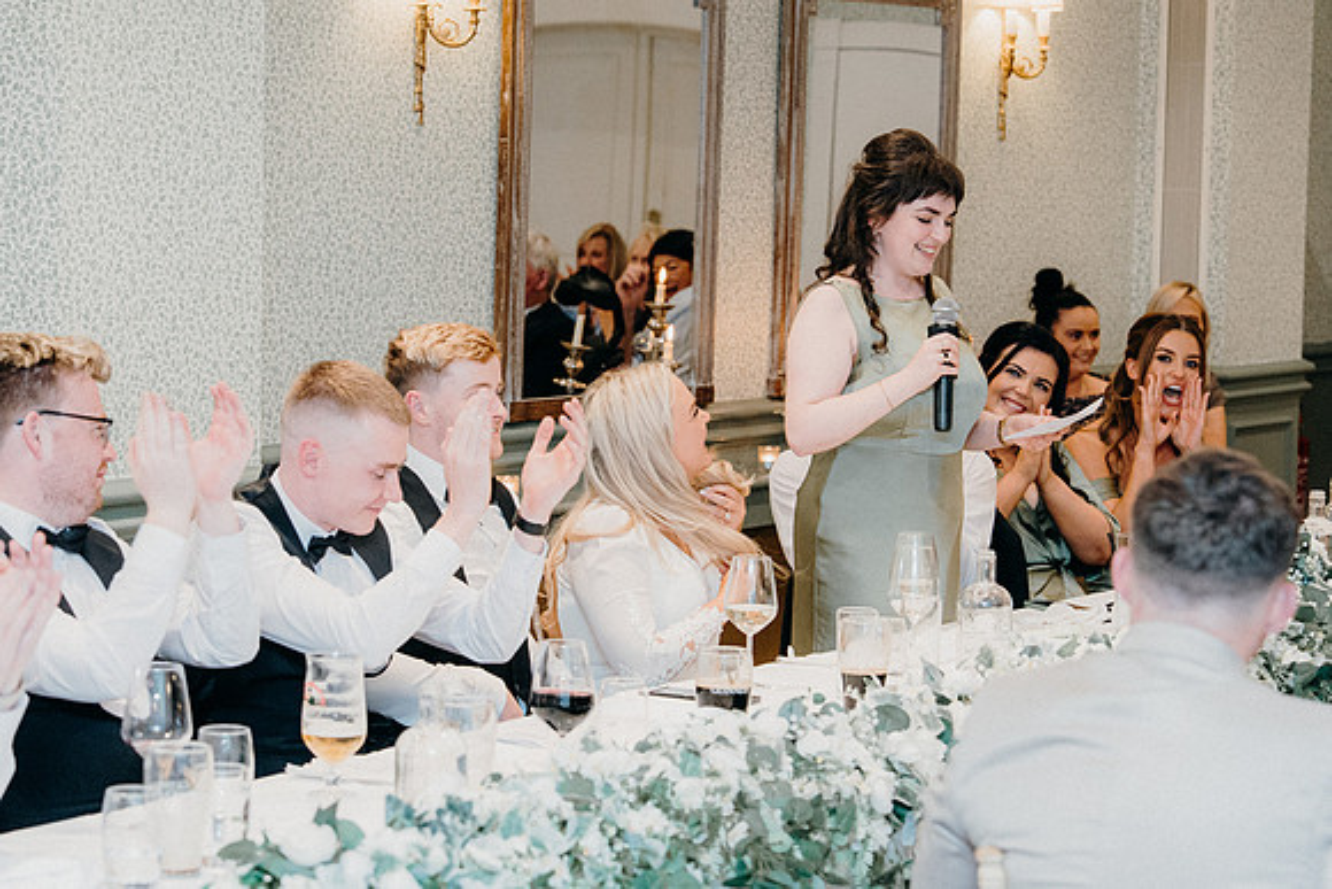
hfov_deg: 19.5
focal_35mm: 105
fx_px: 3886
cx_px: 666
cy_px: 444
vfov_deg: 13.0
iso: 2500
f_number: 3.5
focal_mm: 70
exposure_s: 1/160
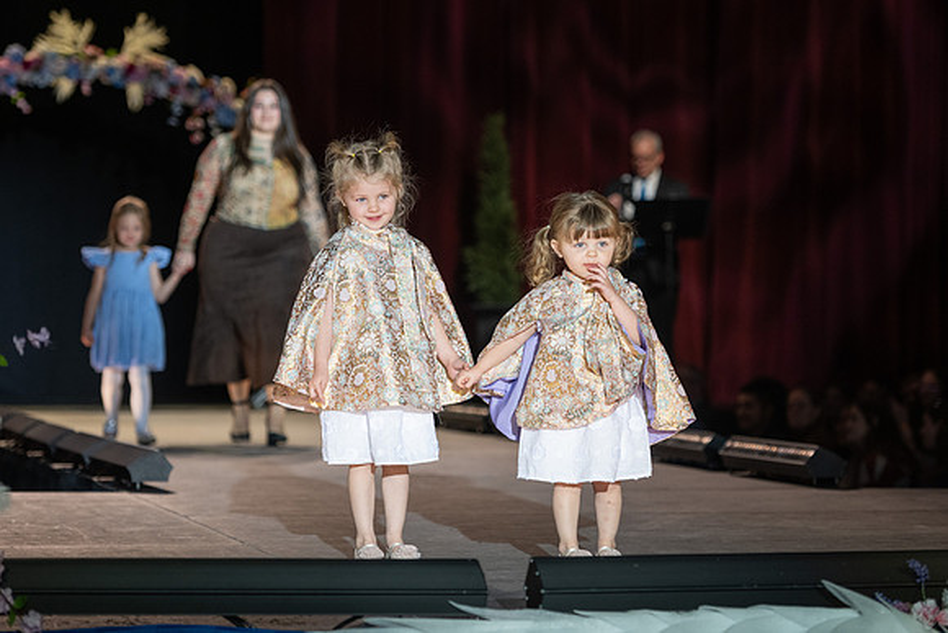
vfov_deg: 10.4
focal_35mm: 132
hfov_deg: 15.5
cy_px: 270
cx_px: 478
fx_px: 3483
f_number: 2.8
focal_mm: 105
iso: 640
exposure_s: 1/640
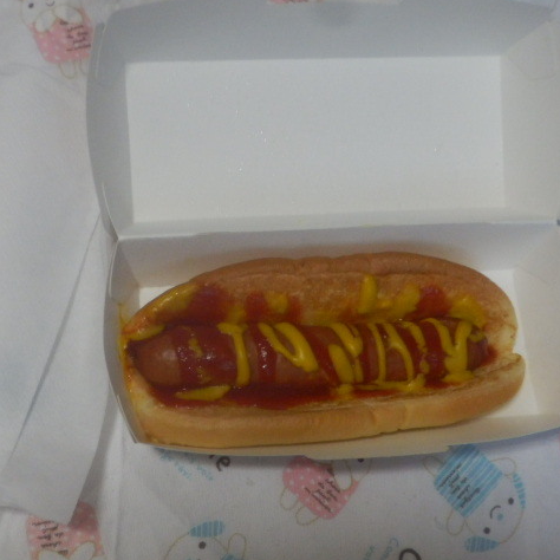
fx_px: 1245
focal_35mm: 68
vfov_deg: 25.4
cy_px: 280
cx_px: 226
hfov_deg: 25.3
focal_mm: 10
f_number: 4.5
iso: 800
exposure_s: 1/50
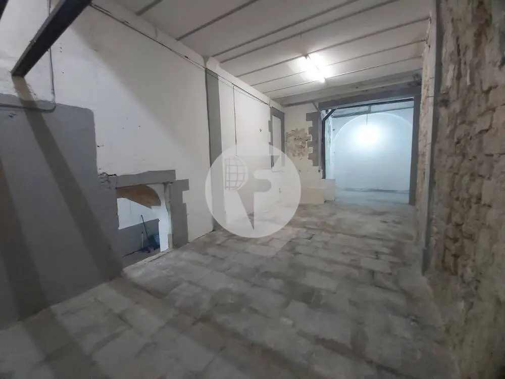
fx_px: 175
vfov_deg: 94.5
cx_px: 252
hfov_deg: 110.5
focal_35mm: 12
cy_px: 190
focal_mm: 1.42
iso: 200
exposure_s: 1/25
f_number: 2.2
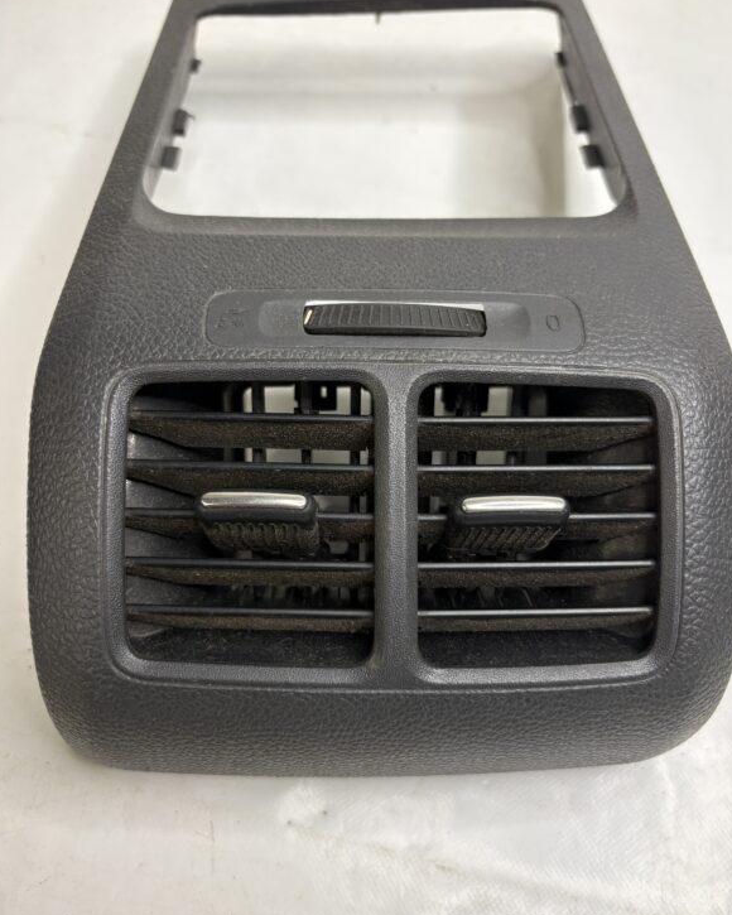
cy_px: 477
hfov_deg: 51.5
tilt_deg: -61.1
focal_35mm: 28
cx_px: 370
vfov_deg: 62.2
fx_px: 758
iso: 160
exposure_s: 1/60
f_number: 1.6
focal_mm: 5.96
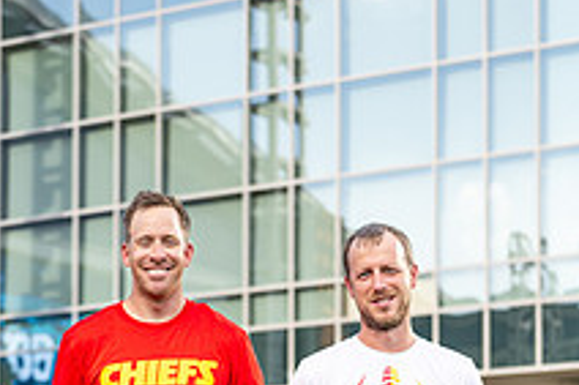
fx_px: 2539
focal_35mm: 158
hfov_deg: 13.0
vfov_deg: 8.5
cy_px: 582
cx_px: 192
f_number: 2.5
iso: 100
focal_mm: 50
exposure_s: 1/640
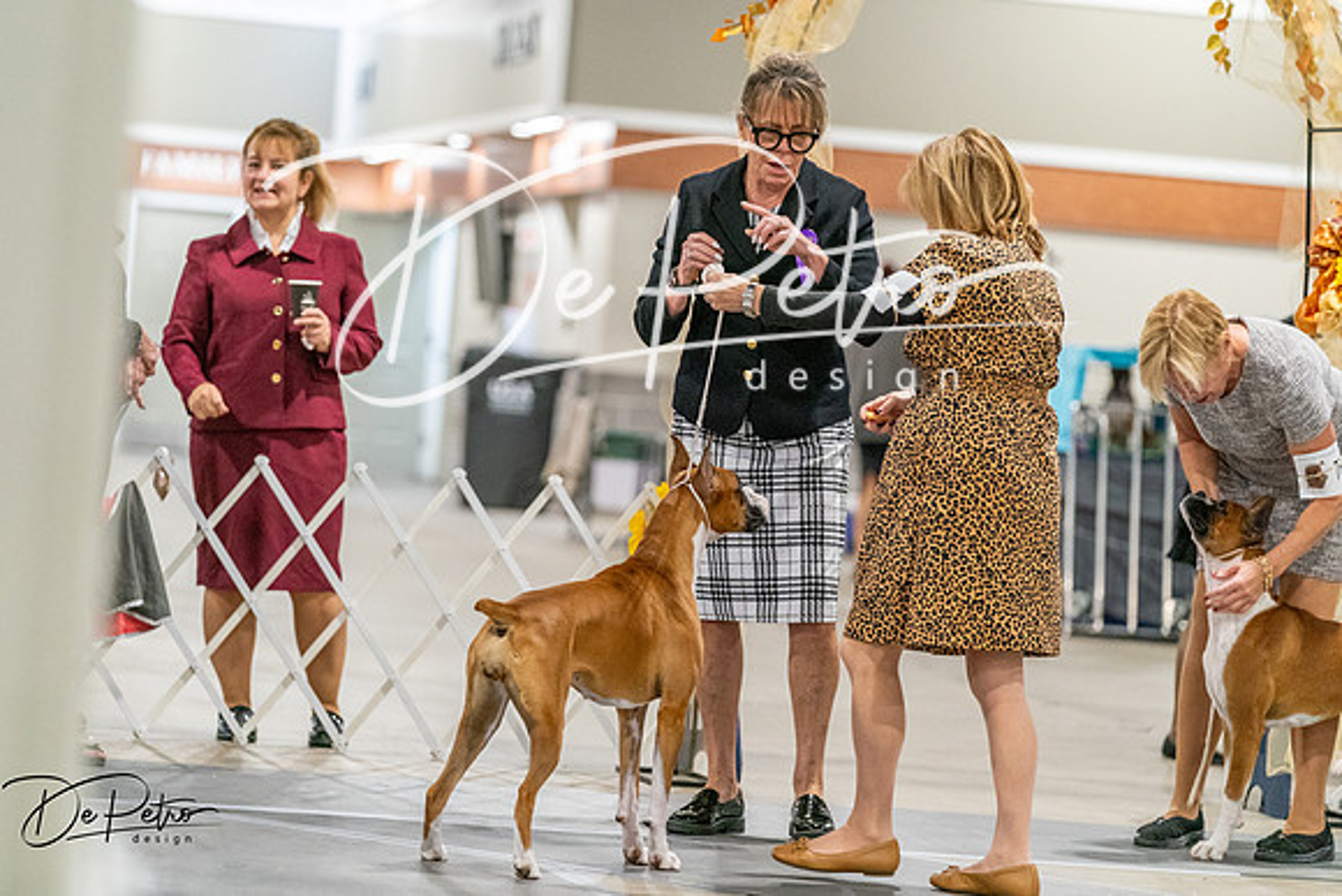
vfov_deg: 8.5
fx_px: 6003
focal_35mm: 161
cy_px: 448
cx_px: 671
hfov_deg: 12.8
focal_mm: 161
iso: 6400
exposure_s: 1/250
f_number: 3.5
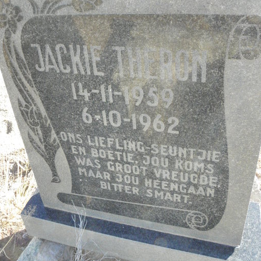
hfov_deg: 46.0
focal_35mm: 36
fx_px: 307
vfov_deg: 45.6
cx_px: 118
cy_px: 95
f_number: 5.6
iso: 200
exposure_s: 1/100
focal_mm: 4.6
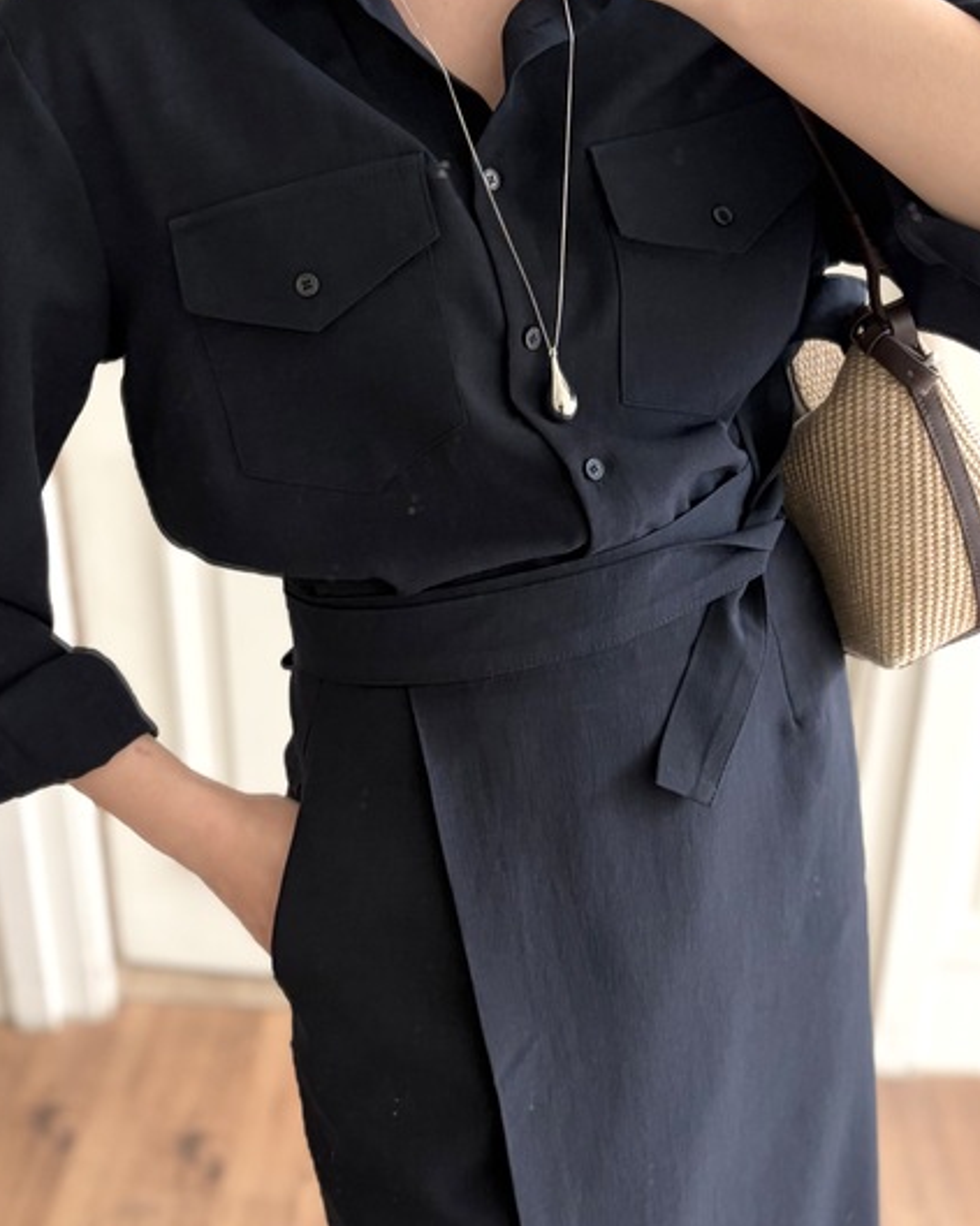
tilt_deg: -39.5
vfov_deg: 38.5
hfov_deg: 31.4
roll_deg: +1.8
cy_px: 790
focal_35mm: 48
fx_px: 1741
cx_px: 392
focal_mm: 5.96
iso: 125
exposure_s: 1/75
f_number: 1.6
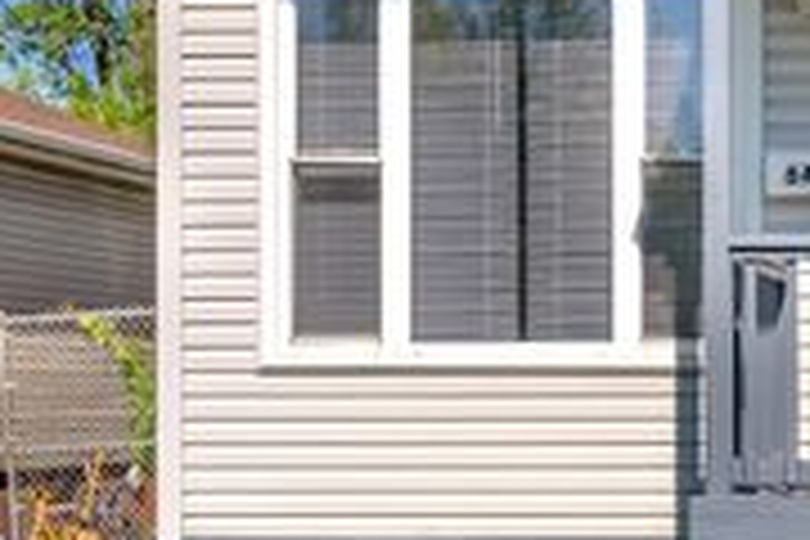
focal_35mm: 89
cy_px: 191
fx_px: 2002
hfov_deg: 21.2
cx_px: 976
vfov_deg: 15.3
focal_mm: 32
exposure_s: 1/1250
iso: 800
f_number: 7.1
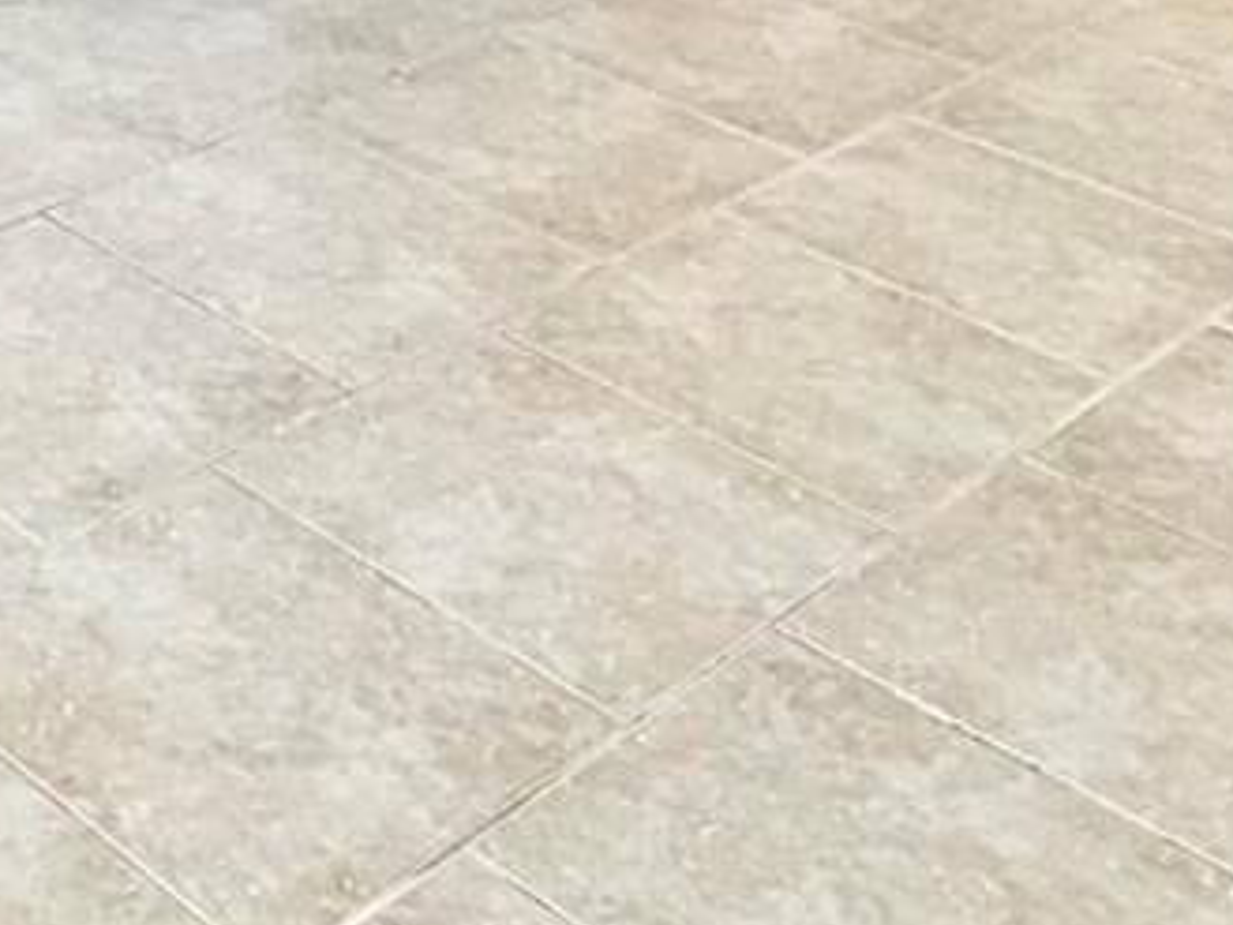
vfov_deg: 19.6
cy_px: -333
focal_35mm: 68
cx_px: -334
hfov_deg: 25.0
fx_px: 2423
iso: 320
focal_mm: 2.22
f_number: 2.2
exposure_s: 1/120
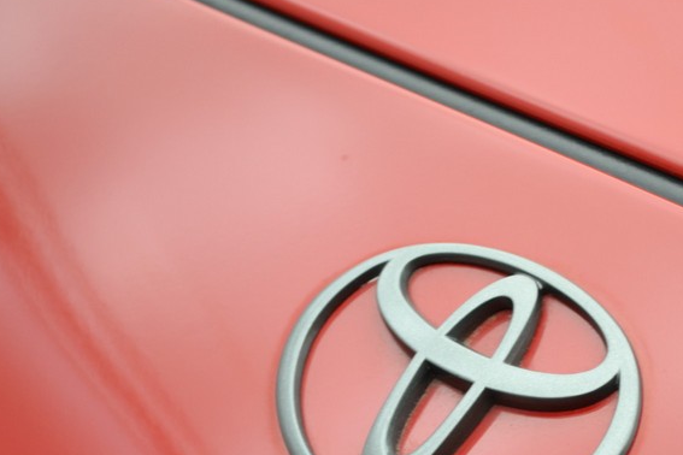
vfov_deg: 9.2
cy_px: 394
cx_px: 473
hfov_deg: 13.8
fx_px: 2825
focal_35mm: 149
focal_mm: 55
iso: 400
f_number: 5.6
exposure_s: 1/15
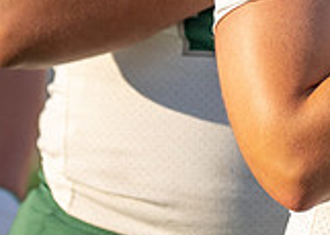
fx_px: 6129
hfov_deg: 3.1
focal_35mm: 654
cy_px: -276
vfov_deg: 2.2
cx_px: 186
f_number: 2.8
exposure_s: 1/1600
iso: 100
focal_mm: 136
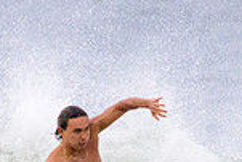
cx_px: 117
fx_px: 20630
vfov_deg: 0.4
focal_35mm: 3066
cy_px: 273
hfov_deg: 0.7
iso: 4000
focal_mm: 800
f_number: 11
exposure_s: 1/3200
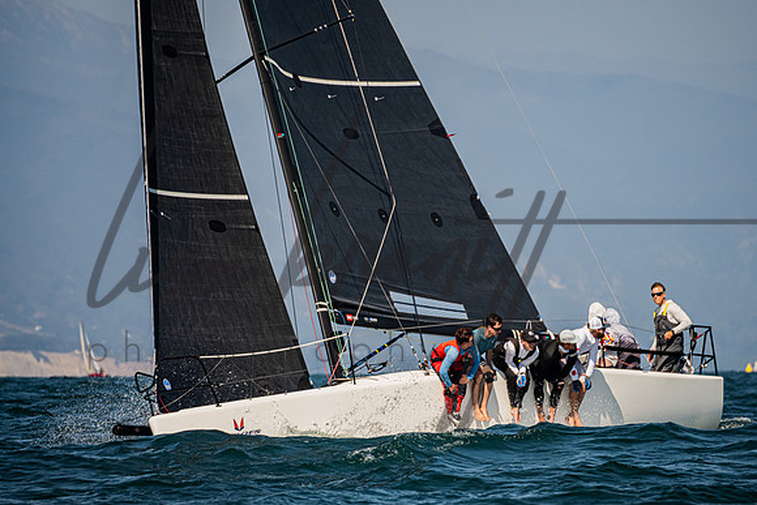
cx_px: 409
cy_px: 257
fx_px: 9854
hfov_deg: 4.4
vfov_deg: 2.9
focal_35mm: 469
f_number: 8
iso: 500
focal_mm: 400
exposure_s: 1/2000
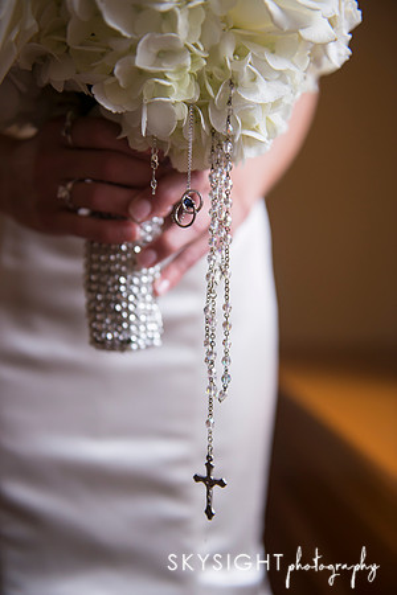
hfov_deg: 29.9
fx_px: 744
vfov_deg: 43.6
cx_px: 198
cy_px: 298
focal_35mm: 45
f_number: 2.8
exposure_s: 1/500
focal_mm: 45
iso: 800
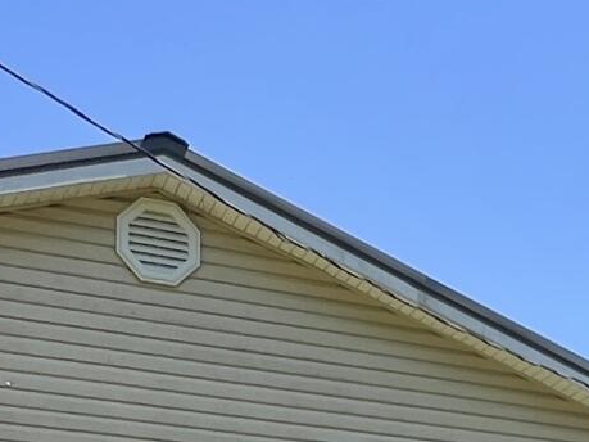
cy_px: 881
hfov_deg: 22.3
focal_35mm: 85
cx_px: 558
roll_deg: -0.3
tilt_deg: -1.2
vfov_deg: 14.4
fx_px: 1446
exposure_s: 1/861
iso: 32
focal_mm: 1.57
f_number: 1.8
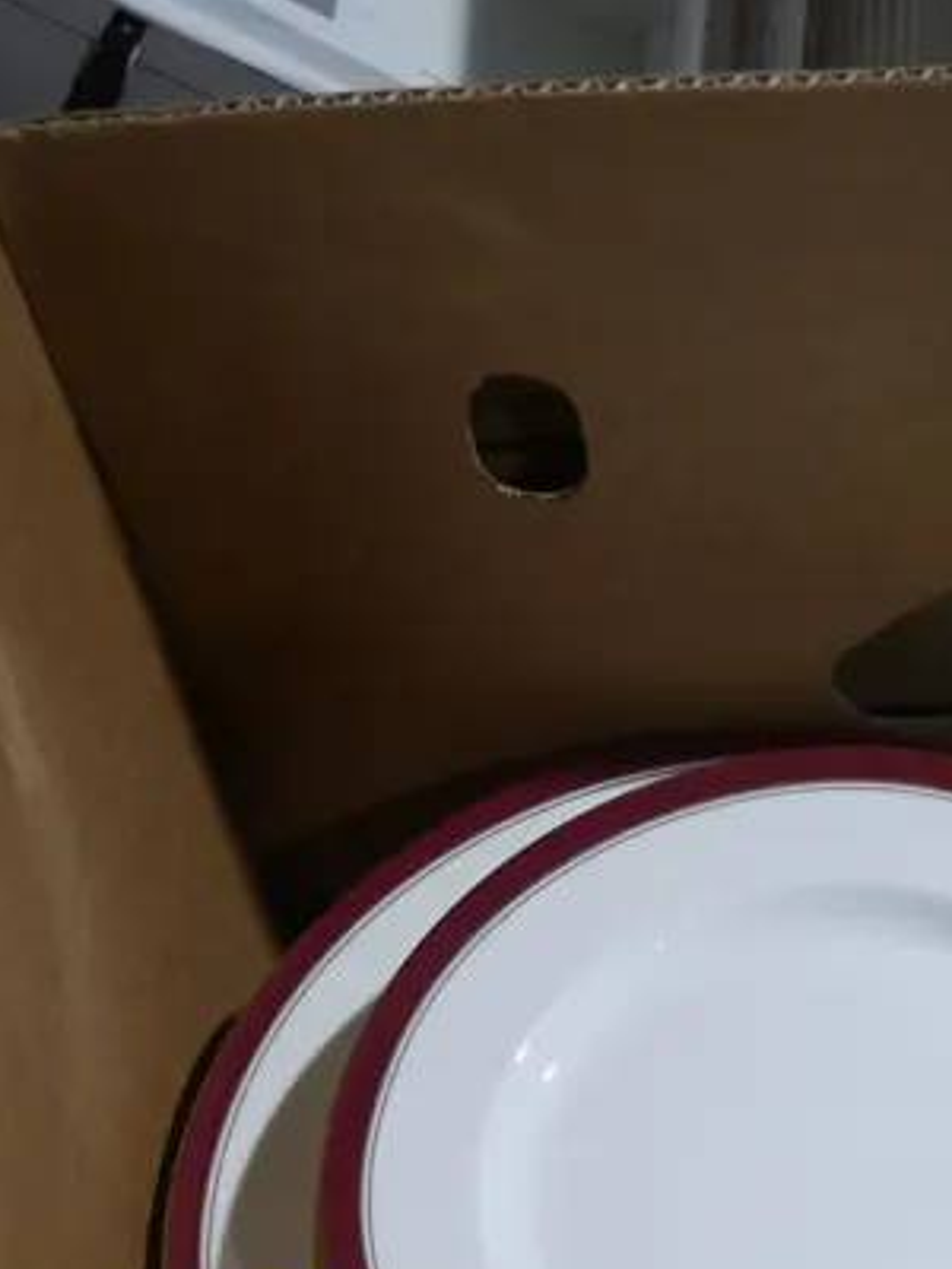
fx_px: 3190
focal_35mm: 87
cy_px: 1615
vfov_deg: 20.7
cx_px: 1111
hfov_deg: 16.3
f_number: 4
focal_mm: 17
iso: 640
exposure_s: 1/60
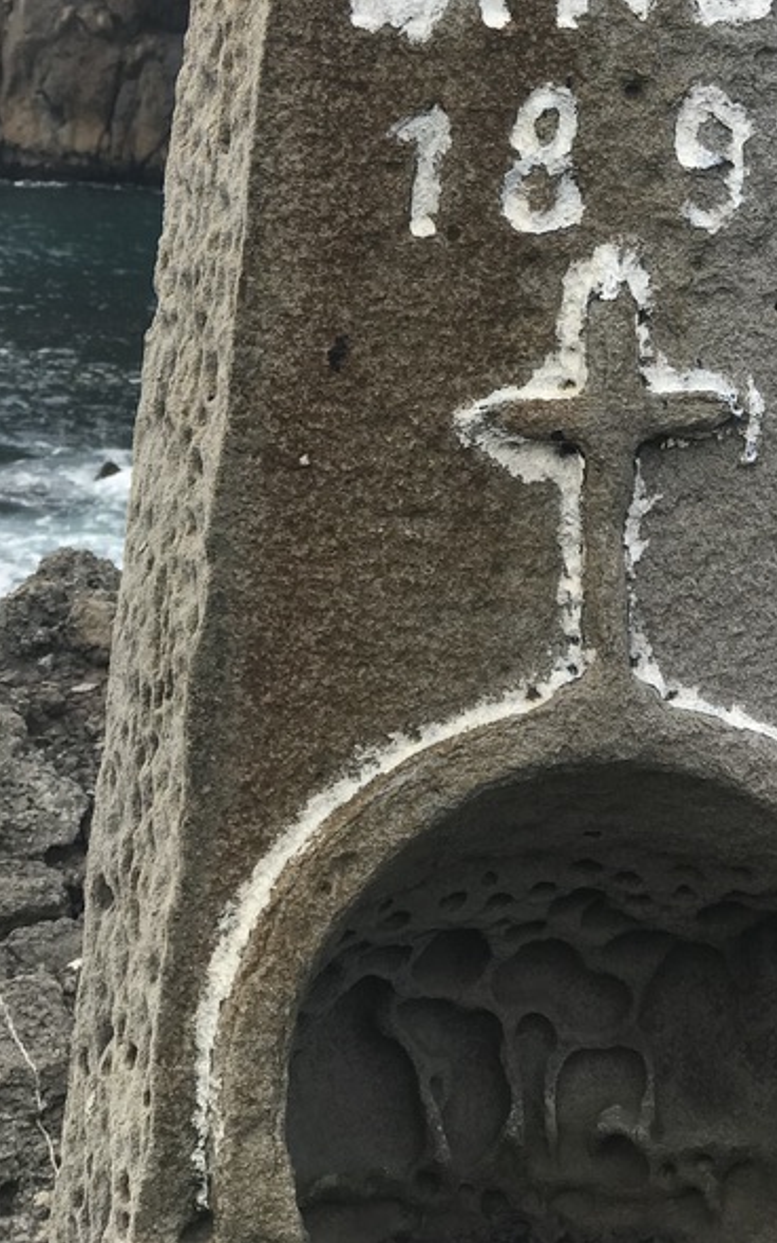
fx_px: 3558
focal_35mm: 105
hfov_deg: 12.4
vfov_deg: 19.6
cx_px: 532
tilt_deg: -4.1
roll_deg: -1.0
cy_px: 232
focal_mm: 6.6
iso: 20
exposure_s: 1/353
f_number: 2.8
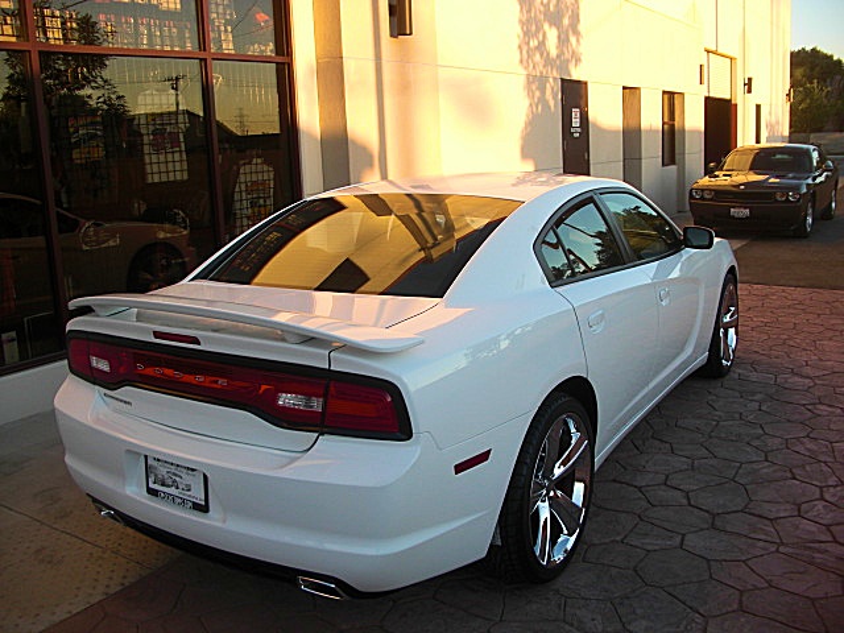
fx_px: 878
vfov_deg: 39.7
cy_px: 316
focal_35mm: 36
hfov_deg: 51.4
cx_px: 422
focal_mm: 6.3
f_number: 2.8
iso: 50
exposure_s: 1/160
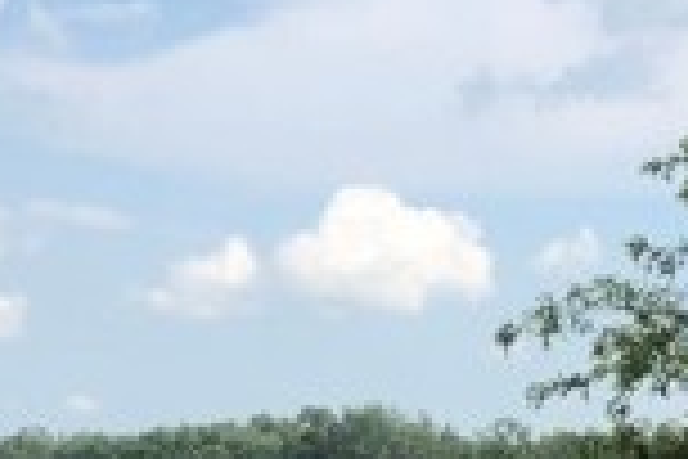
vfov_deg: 9.2
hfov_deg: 14.0
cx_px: 175
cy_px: 626
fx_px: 2790
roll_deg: -1.2
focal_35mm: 146
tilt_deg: -1.4
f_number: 1.8
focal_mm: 3.99
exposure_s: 1/1548
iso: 20
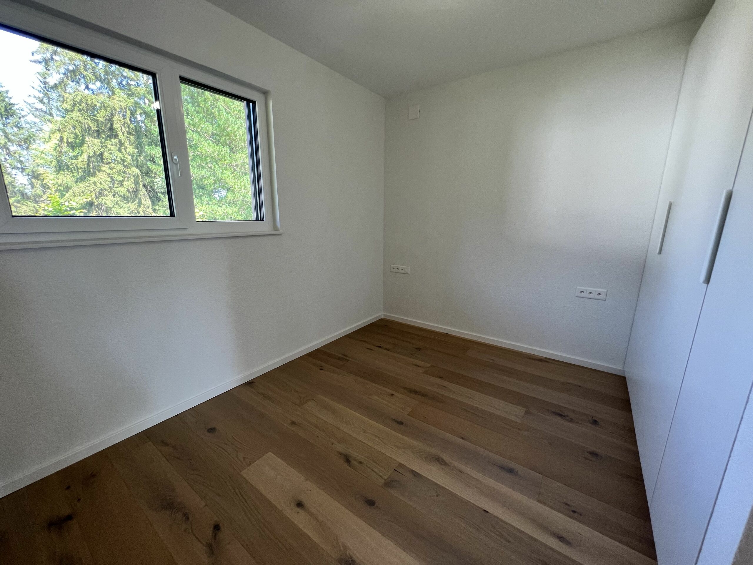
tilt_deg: -13.1
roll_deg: -0.9
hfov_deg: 106.2
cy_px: 282
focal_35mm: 13
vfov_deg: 89.9
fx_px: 283
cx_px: 376
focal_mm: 1.57
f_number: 1.8
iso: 100
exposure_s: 1/100
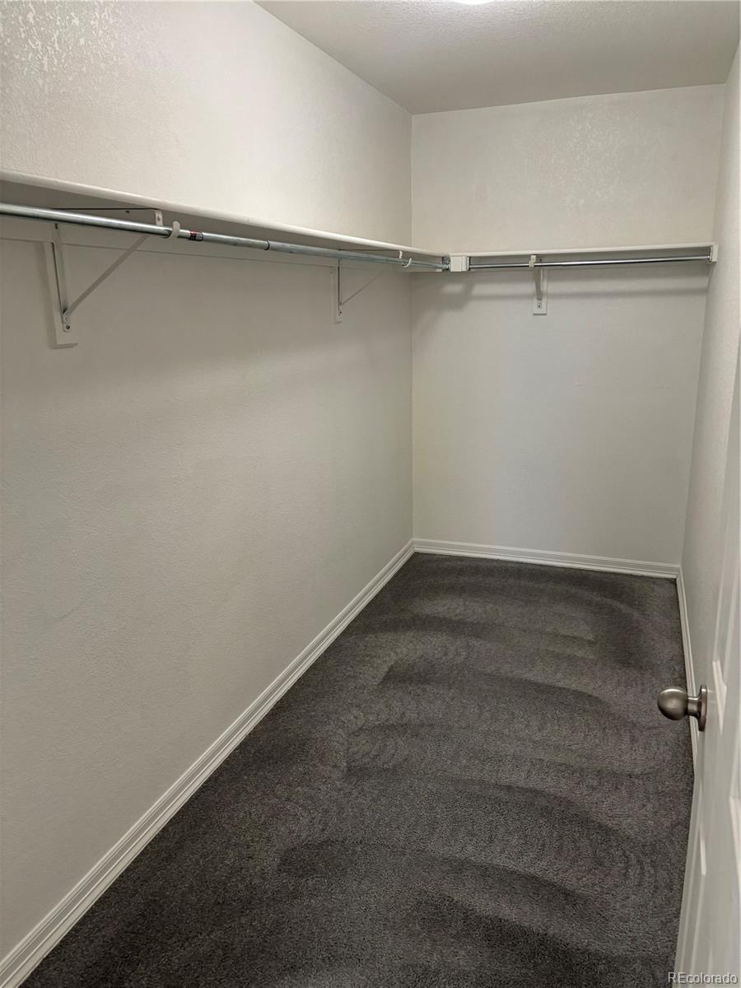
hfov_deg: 53.1
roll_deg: -0.1
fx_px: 742
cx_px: 370
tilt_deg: -14.4
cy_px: 494
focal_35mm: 26
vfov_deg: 67.3
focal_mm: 5.96
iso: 200
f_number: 1.6
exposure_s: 1/60
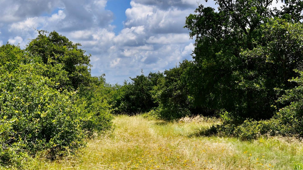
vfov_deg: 15.5
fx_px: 627
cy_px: 83
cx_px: 147
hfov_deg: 27.2
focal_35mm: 78
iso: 100
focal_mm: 35
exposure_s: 1/250
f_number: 10
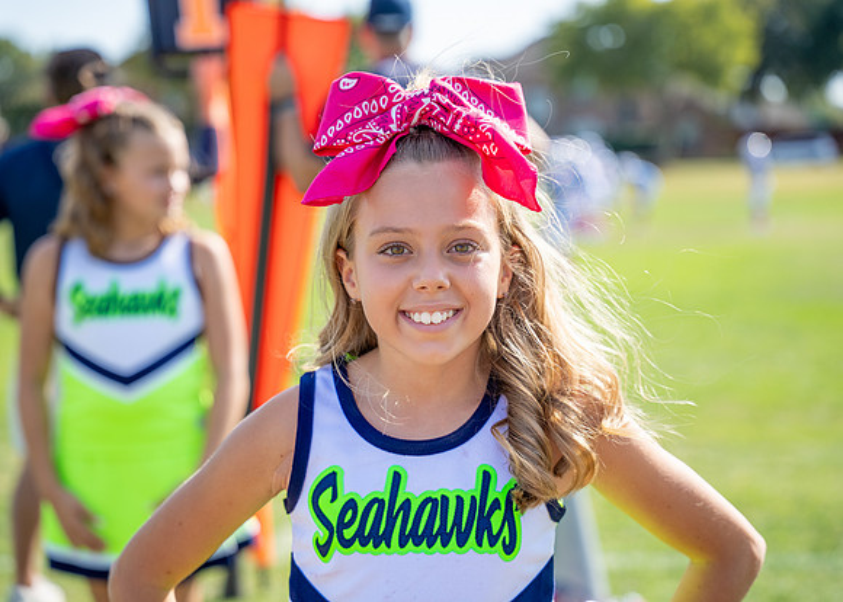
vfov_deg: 19.4
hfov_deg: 27.0
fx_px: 1756
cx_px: 422
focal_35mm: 73
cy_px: 301
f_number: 2.8
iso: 100
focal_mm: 70
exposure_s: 1/1000
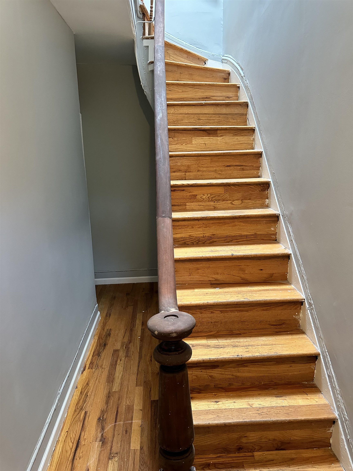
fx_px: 326
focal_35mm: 24
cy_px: 236
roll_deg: -0.4
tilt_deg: -12.7
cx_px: 176
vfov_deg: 71.6
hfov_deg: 56.8
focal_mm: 6.86
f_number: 1.78
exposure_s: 1/60
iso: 500
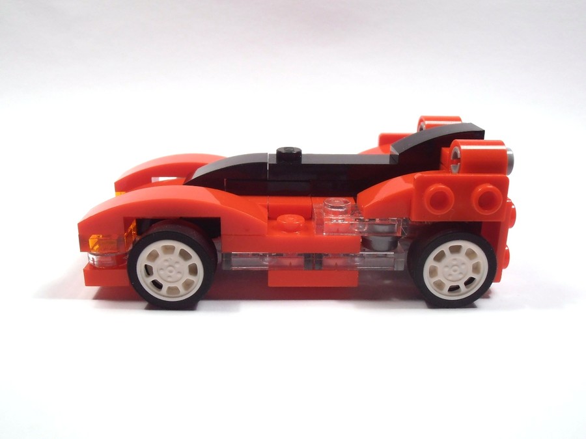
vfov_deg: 38.7
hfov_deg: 50.1
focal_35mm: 37
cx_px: 293
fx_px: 626
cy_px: 220
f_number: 3.9
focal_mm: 6.61
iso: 80
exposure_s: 1/50
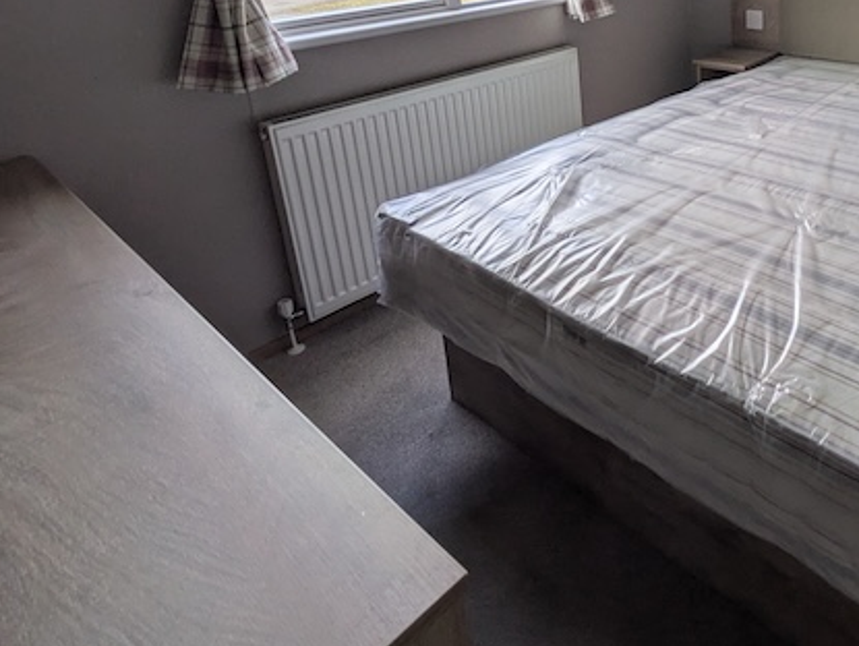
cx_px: 695
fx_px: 671
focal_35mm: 27
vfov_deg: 47.2
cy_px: 86
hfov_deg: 59.7
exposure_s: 1/157
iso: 57
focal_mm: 1.83
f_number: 2.2
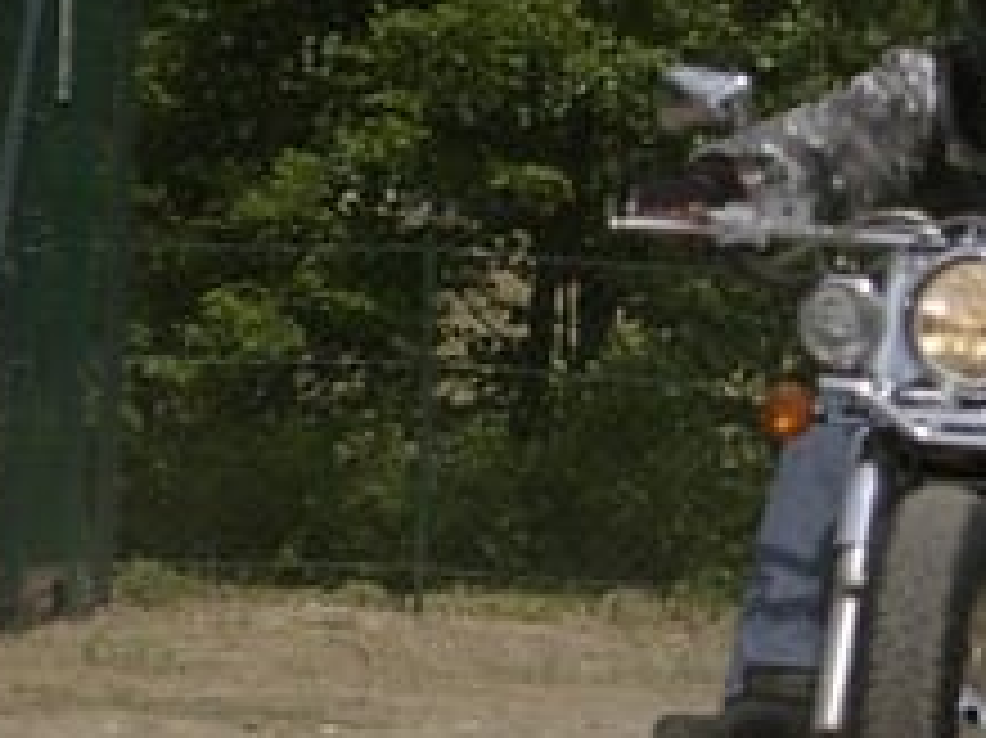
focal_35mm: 471
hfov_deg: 4.2
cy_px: 452
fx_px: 13409
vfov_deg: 3.2
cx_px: 2094
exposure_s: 1/4000
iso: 800
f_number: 5
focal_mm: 70
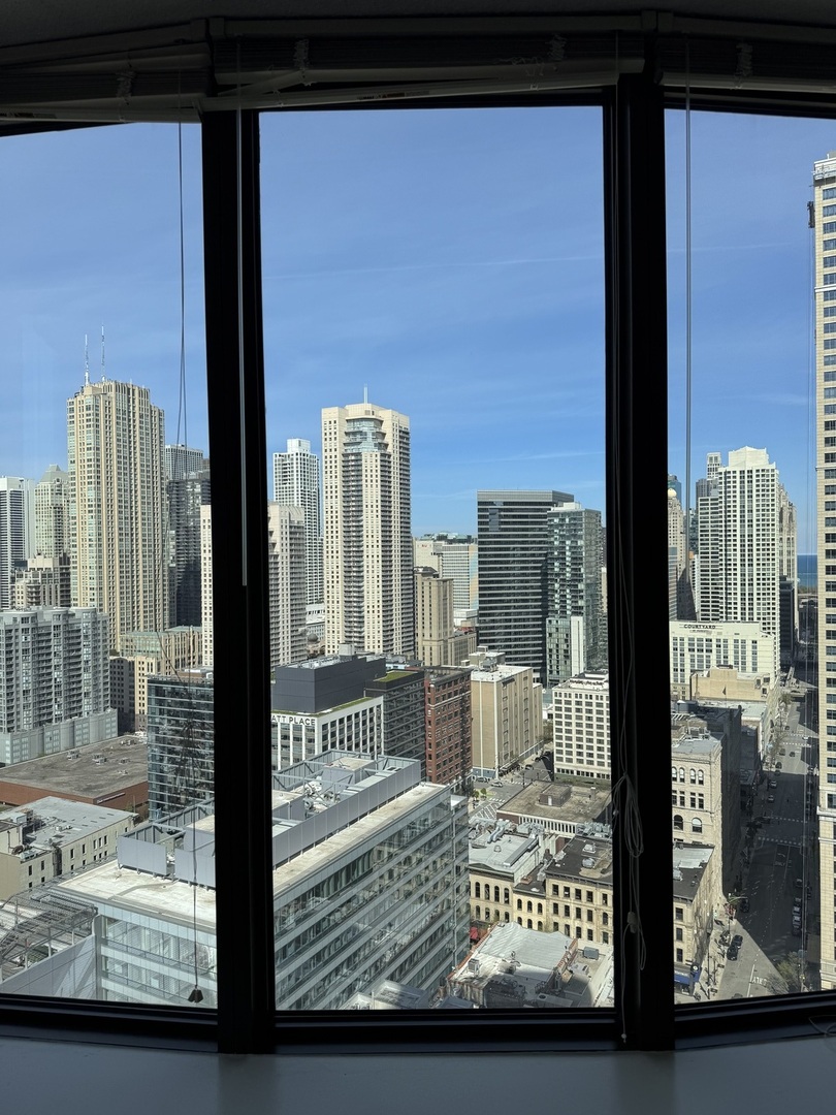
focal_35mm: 24
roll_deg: +2.2
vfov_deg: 71.6
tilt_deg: -0.4
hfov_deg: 56.8
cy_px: 558
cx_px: 418
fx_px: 773
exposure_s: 1/4608
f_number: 1.78
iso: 80
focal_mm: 6.76
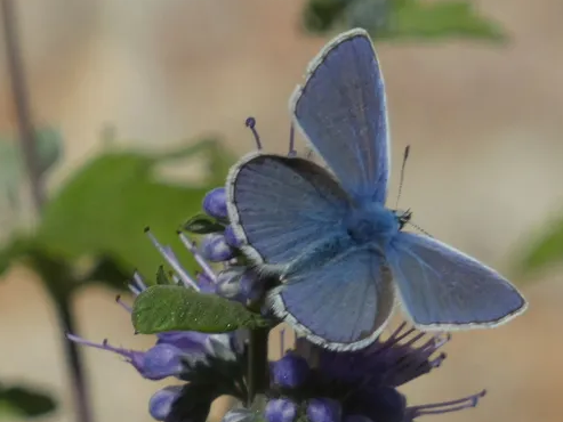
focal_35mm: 1229
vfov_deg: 1.2
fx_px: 19994
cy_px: 252
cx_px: 333
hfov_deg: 1.6
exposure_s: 1/250
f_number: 7.1
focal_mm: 169.6
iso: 80
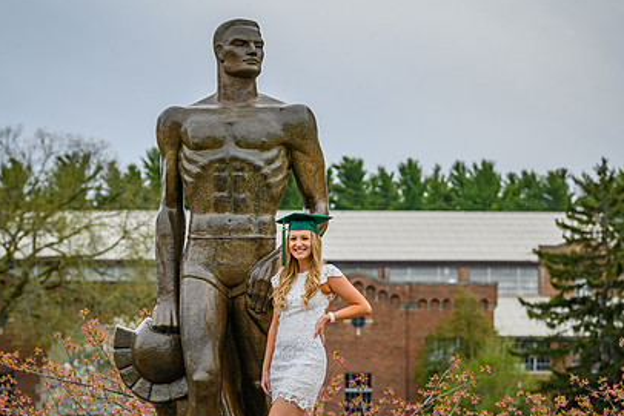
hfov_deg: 14.8
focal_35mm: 139
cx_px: 316
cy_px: 284
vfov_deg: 9.9
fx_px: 2410
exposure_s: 1/2500
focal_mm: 95
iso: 400
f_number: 4
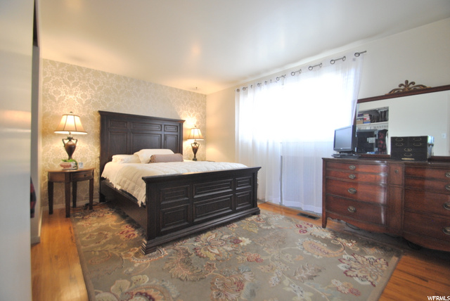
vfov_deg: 77.4
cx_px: 225
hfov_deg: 100.3
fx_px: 188
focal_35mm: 15
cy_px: 150
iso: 400
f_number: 3.5
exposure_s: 1/13
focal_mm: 10
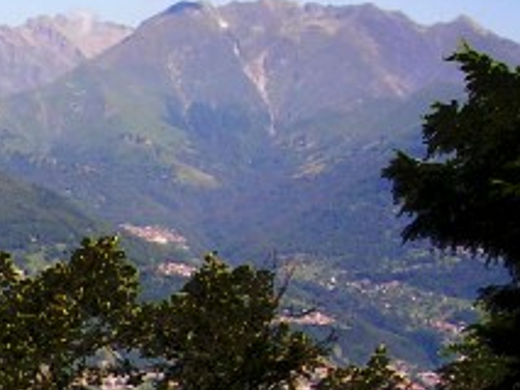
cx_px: -334
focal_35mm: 125
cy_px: 429
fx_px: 1879
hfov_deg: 14.4
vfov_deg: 11.7
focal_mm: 5.4
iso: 50
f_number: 4.8
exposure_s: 1/182
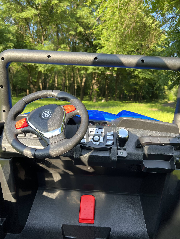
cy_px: 120
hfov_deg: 53.1
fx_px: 180
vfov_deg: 67.3
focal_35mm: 26
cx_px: 90
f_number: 1.5
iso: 40
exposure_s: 1/248
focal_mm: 5.7
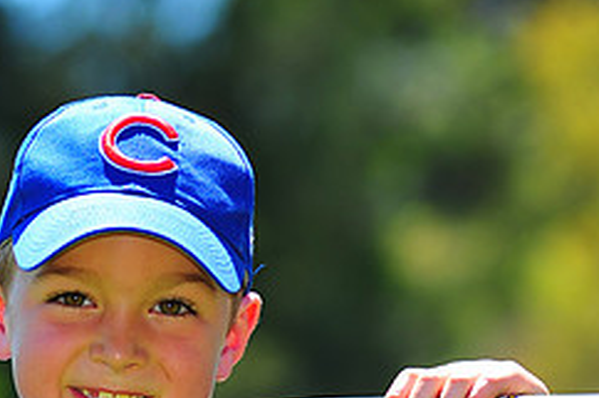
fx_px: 7183
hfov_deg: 4.8
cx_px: 146
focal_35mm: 432
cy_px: 465
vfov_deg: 3.2
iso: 200
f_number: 5
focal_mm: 180
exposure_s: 1/500
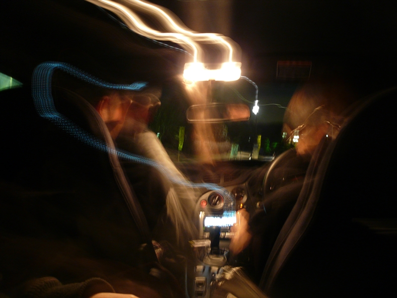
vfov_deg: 49.7
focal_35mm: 28
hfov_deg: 63.4
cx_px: 198
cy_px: 149
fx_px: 321
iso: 100
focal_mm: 4.6
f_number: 2.8
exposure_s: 8
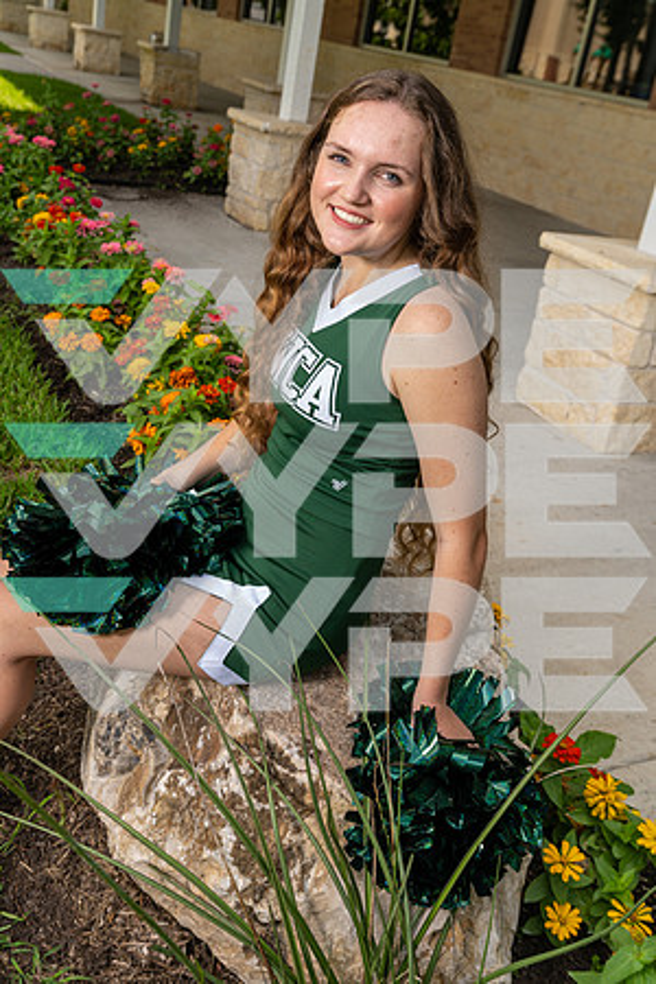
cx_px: 328
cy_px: 492
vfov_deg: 53.1
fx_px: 984
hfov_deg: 36.9
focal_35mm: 36
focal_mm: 36
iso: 200
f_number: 5.6
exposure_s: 1/250
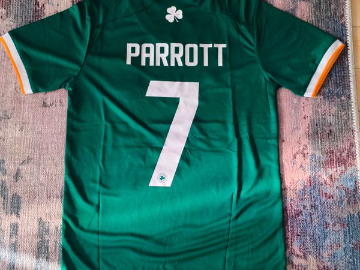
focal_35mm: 23
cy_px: 135
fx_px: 239
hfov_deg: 73.9
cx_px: 180
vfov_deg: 58.9
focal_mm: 6.14
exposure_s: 1/100
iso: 400
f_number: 1.65
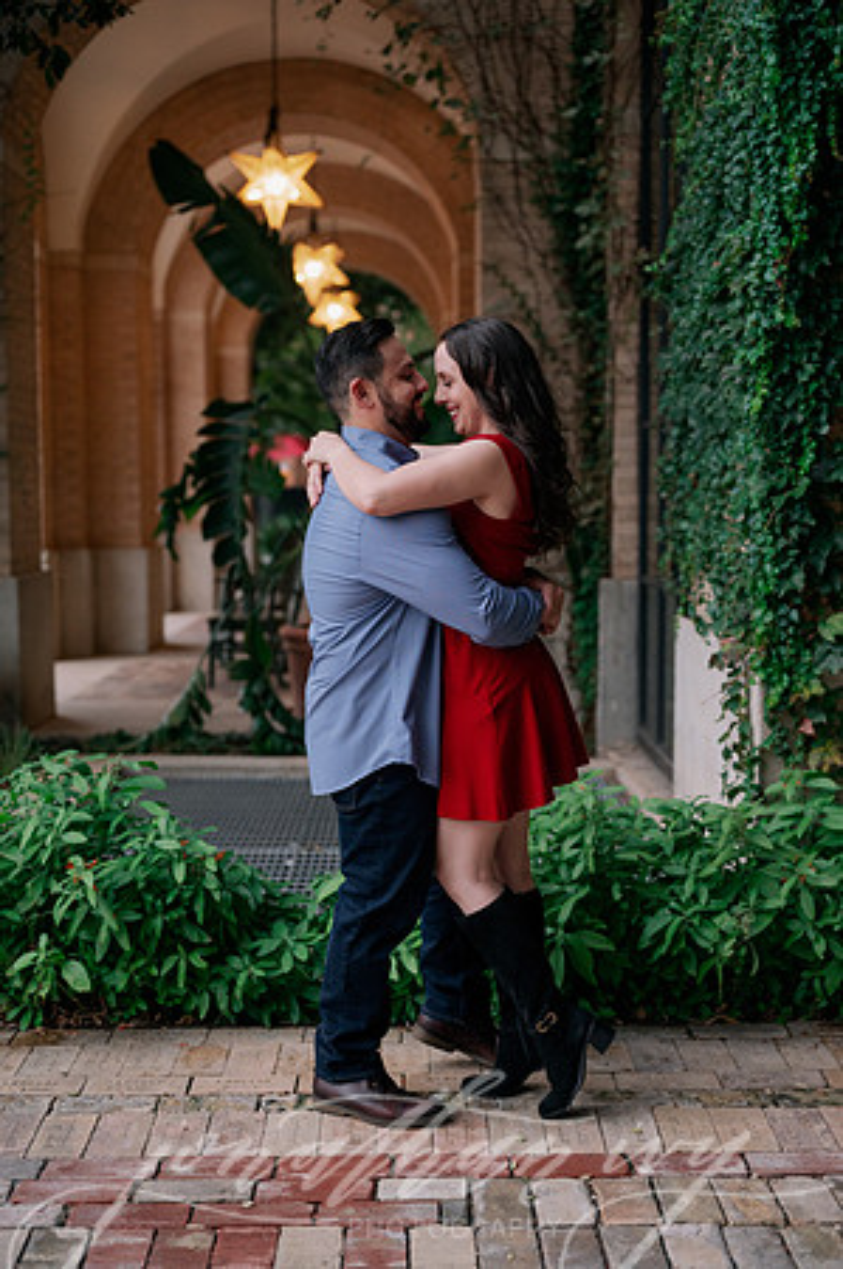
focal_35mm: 50
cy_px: 634
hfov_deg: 26.9
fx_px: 1760
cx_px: 422
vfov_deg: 39.6
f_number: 2.5
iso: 1250
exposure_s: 1/500
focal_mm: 50
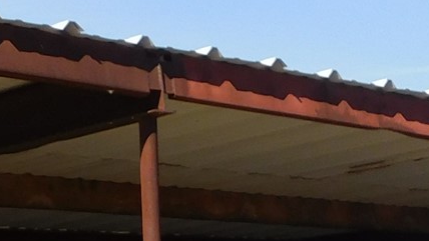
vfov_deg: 7.7
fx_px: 1661
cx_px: 427
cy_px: 591
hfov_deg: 14.5
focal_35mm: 146
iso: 125
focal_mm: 4.9
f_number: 3.2
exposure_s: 1/1250
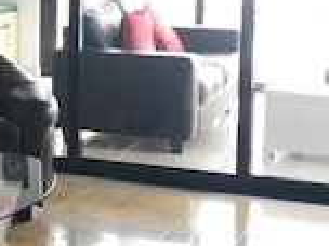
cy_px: 93
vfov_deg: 12.5
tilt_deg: -9.7
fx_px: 1122
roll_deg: +1.6
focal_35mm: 118
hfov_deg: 15.8
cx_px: -104
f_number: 1.8
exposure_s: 1/100
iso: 32
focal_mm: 3.99
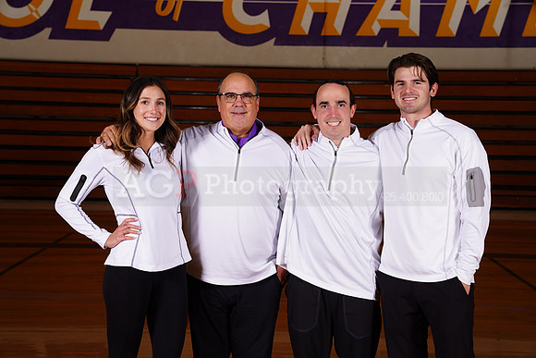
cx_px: 268
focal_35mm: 70
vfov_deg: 19.5
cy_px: 179
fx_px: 1042
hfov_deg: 28.8
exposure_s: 1/200
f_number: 6.3
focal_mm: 70
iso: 200
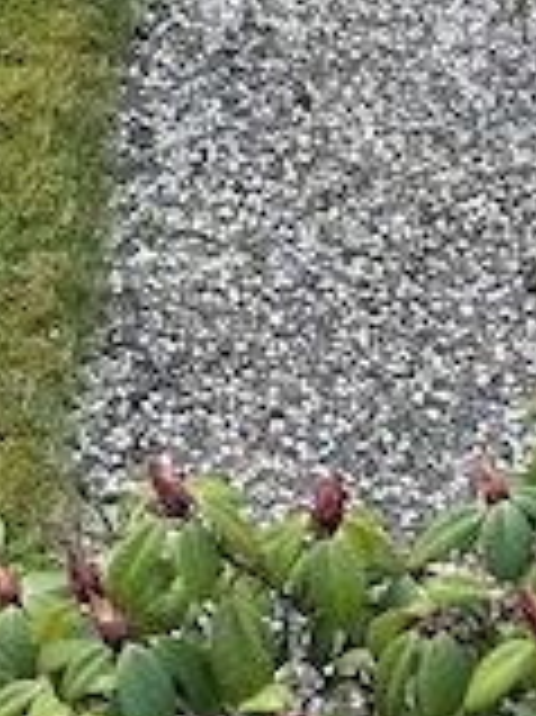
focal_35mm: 152
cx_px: -140
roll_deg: -2.2
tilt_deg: -17.2
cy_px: -910
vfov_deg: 11.2
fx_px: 3142
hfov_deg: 9.6
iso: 80
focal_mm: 6.86
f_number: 1.78
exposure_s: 1/564
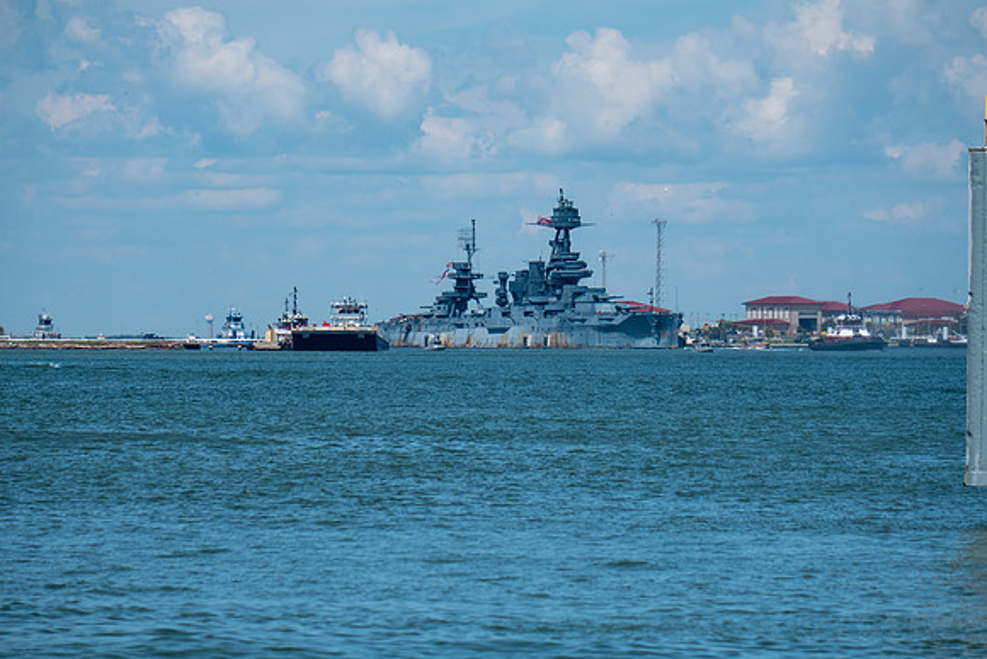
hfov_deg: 6.7
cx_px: 494
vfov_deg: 4.5
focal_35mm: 308
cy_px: 330
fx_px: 8459
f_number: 5.6
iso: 200
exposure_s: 1/1700
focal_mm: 200
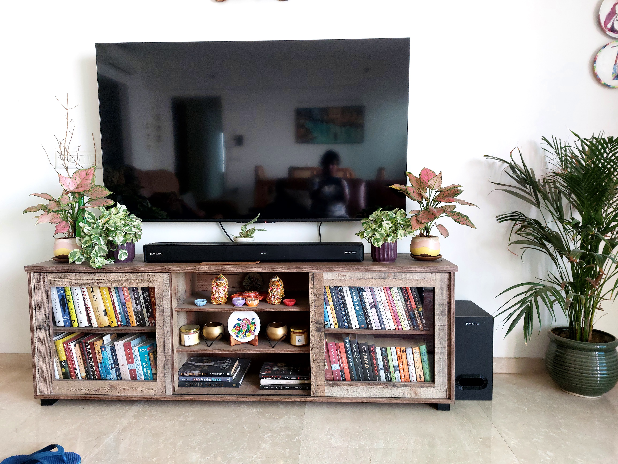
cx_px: 309
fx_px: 428
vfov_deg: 56.8
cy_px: 232
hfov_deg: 71.6
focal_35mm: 24
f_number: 1.8
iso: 160
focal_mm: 5.23
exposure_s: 1/60
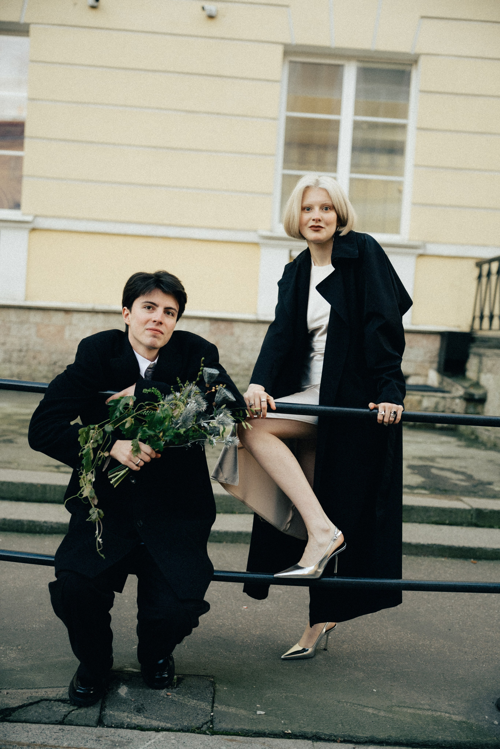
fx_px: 854
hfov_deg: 32.6
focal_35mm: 41
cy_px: 374
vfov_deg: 47.4
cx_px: 250
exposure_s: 1/160
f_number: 2
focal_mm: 41
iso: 320
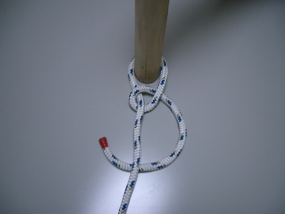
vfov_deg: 40.7
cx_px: 142
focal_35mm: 35
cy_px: 107
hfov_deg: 52.6
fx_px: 288
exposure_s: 1/50
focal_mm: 5.8
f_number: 2.6
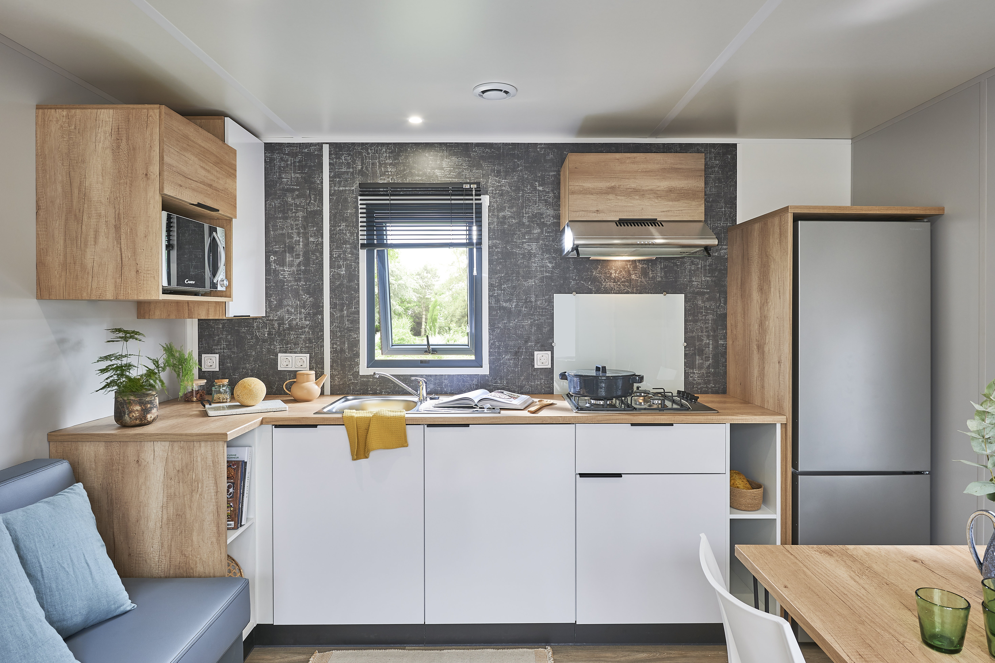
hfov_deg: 81.2
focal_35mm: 21
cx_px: 498
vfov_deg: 59.5
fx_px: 580
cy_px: 332
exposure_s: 1/6
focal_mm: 21
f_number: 5
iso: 100
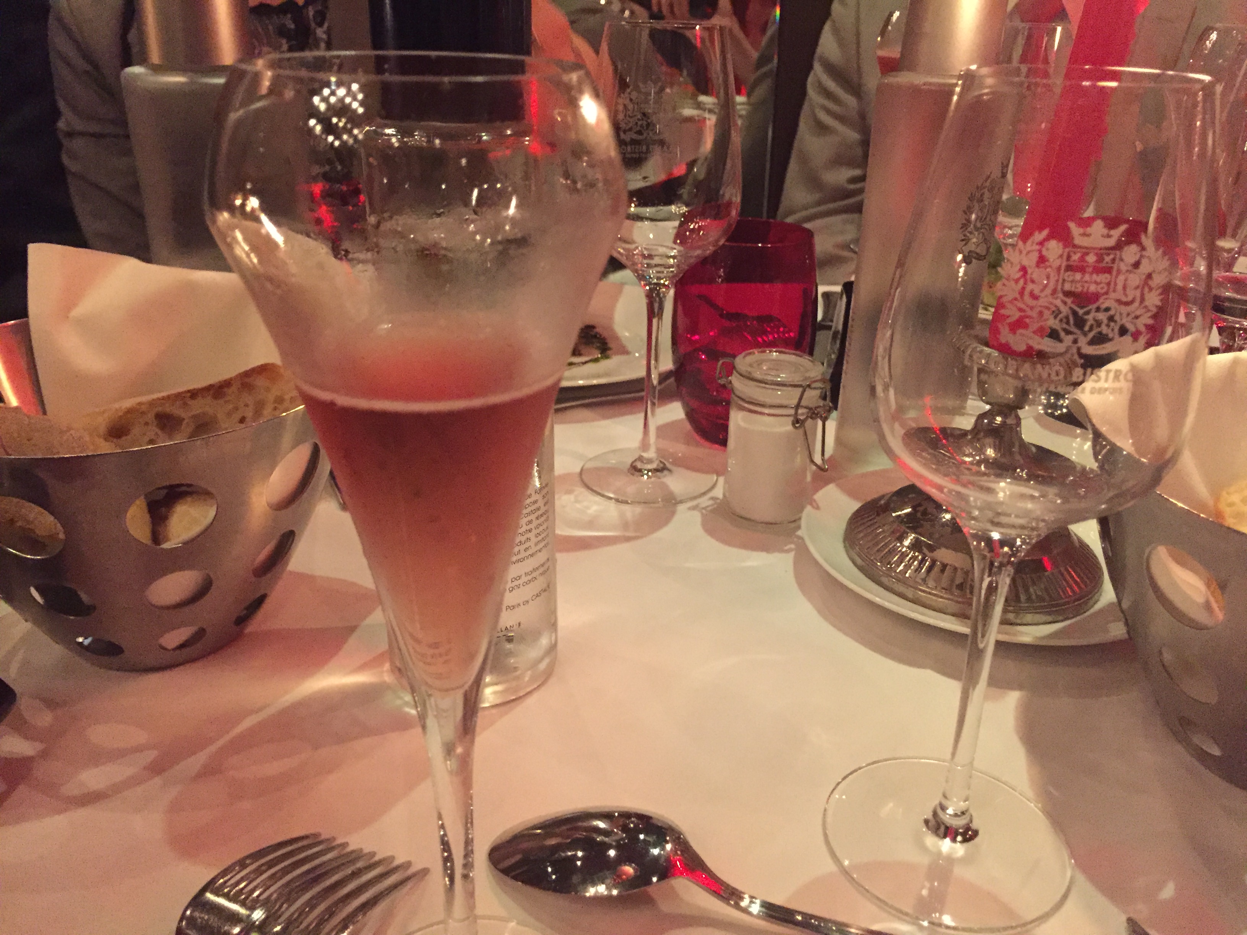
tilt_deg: -23.4
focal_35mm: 29
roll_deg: -1.2
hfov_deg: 61.7
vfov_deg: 48.2
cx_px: 624
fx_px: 1045
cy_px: 468
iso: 400
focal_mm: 4.15
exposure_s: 1/17
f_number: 2.2
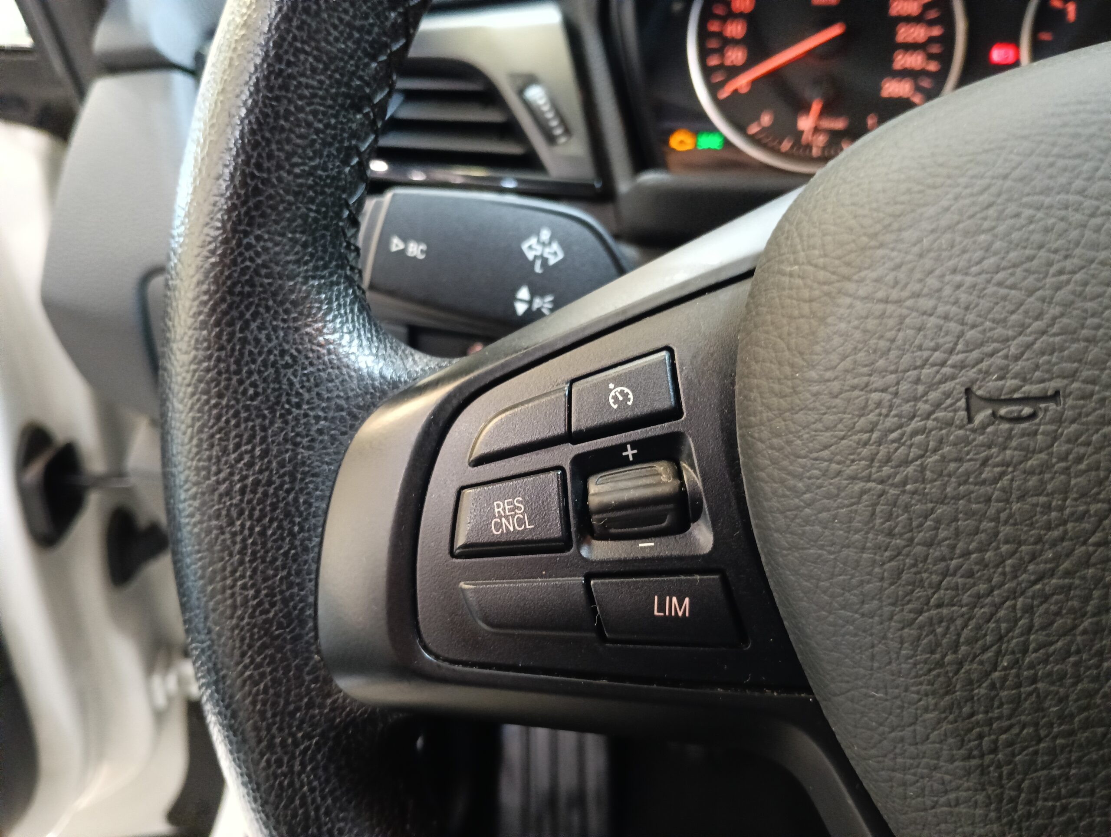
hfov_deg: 65.2
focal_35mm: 27
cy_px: 418
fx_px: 868
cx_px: 556
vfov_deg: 51.5
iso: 1250
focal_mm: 3.98
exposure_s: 1/20
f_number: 16
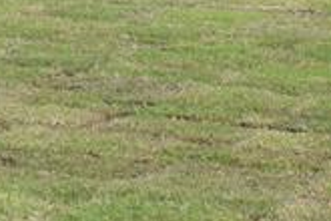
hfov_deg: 8.8
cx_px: 134
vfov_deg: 5.8
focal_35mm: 233
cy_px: -203
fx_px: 2143
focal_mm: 25
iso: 200
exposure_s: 1/320
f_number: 9
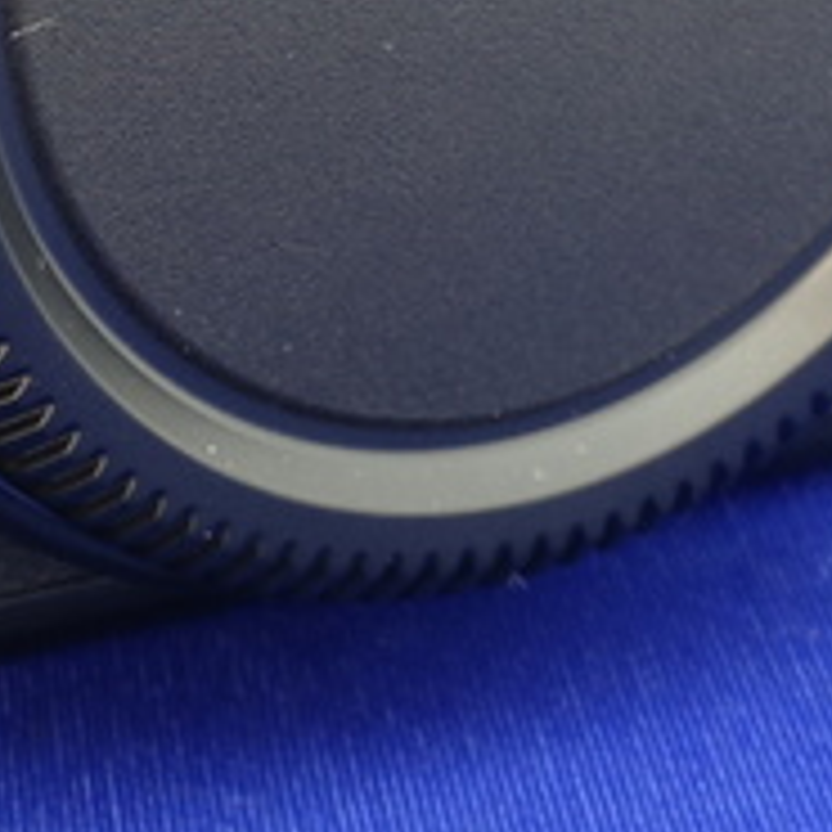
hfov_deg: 10.0
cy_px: -270
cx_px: -220
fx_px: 4650
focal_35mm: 171
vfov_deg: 10.0
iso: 125
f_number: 8
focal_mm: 11.45
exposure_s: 2
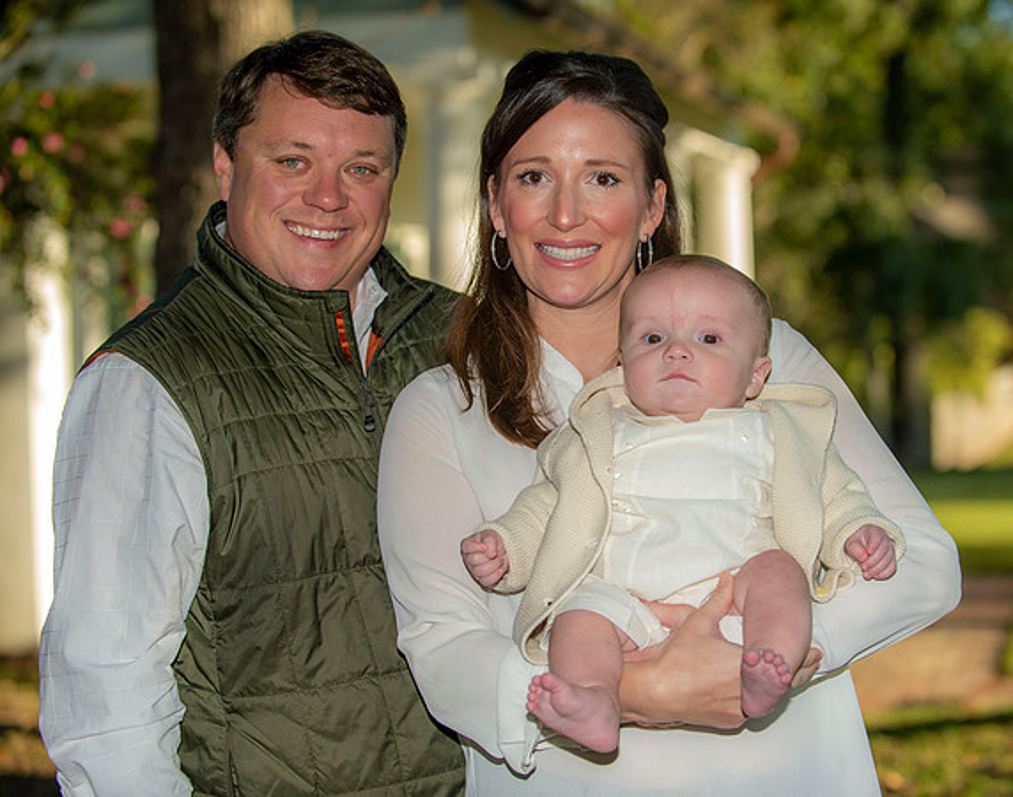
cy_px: 398
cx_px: 595
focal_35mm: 78
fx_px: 2331
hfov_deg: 24.5
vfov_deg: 19.4
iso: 100
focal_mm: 70
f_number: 5
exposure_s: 1/320
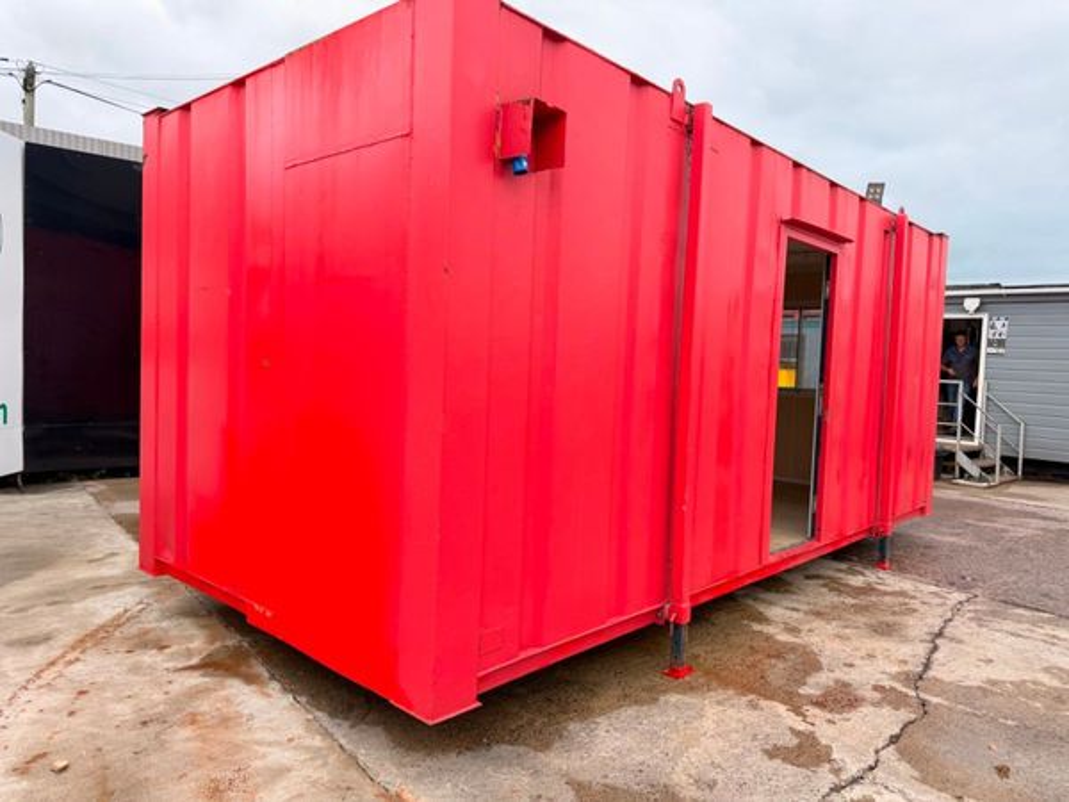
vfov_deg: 56.8
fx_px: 741
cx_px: 534
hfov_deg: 71.6
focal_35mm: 24
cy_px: 401
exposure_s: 1/822
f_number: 1.78
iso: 100
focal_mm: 6.76
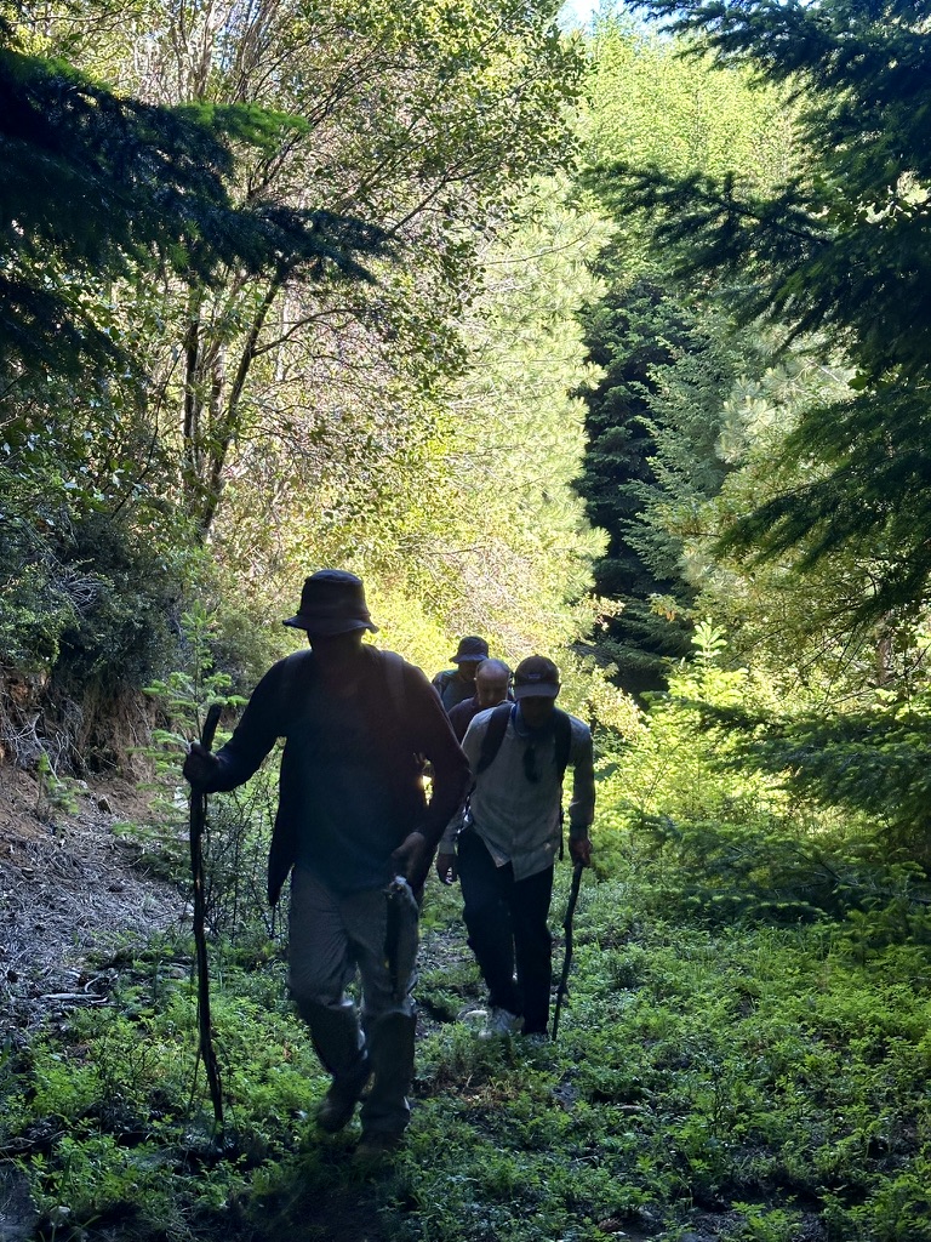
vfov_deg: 39.7
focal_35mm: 48
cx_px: 466
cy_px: 621
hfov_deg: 30.3
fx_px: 1721
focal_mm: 6.86
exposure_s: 1/170
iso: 80
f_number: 1.78
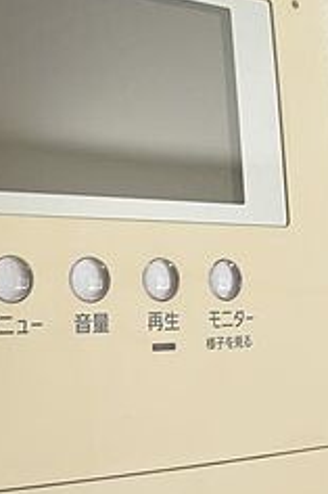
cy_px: 243
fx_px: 835
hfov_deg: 21.7
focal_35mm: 61
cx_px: 36
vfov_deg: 32.9
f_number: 2
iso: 80
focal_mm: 5.1
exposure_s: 1/50
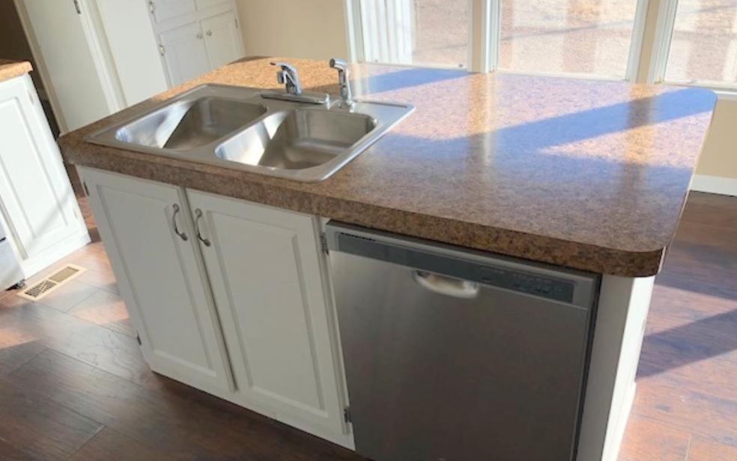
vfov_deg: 39.3
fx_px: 643
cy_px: 269
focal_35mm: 32
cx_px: 371
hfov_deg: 59.7
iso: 20
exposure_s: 1/480
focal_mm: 3.99
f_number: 1.8
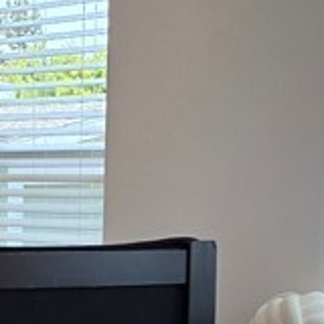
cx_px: -103
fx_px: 1377
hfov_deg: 13.0
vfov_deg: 13.1
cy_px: 387
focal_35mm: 130
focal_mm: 6.3
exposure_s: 1/120
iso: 32
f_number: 1.7
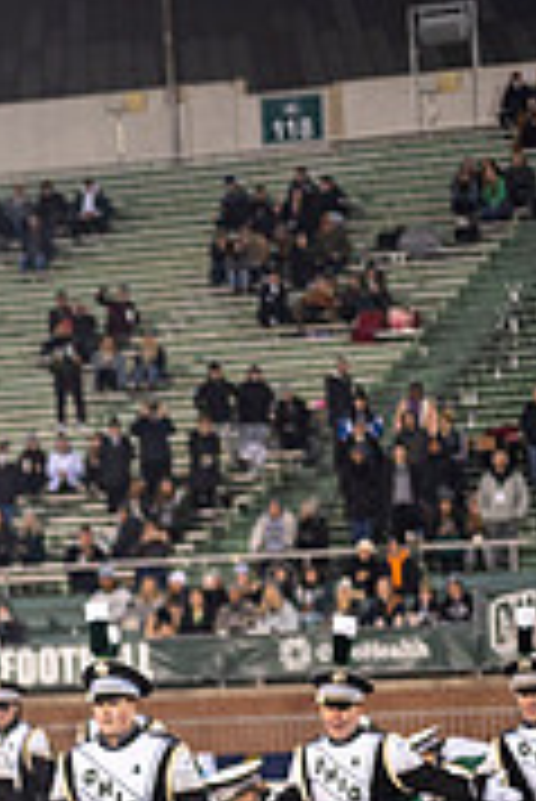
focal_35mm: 228
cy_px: 720
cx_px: -734
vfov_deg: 9.0
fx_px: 5082
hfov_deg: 5.8
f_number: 2.8
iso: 1000
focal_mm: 70
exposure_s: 1/500
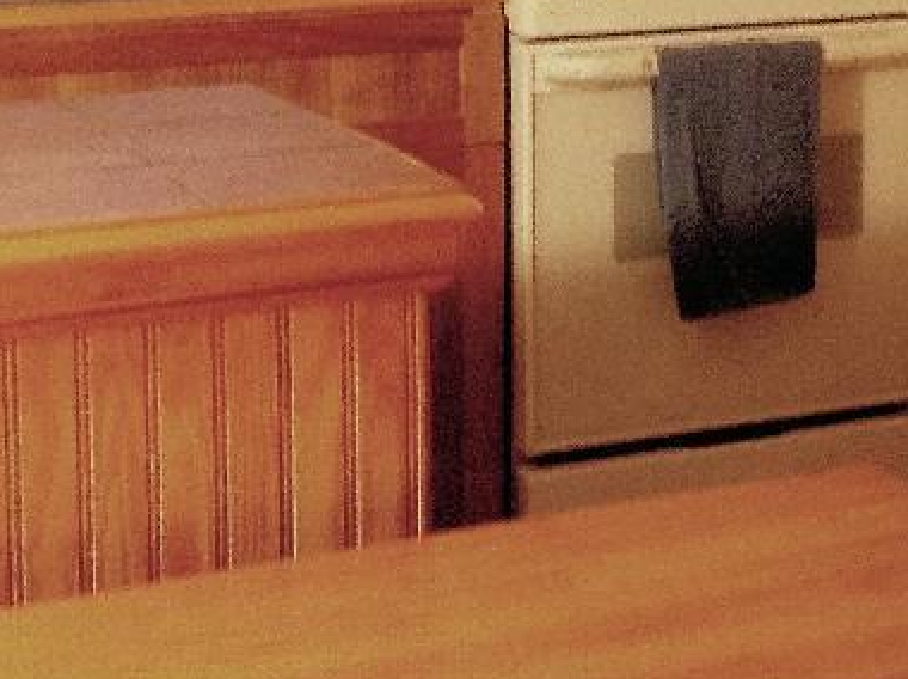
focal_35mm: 89
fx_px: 2332
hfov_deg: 21.9
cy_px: -66
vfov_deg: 16.1
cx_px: 607
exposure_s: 1/15
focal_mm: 3.3
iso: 250
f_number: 2.4
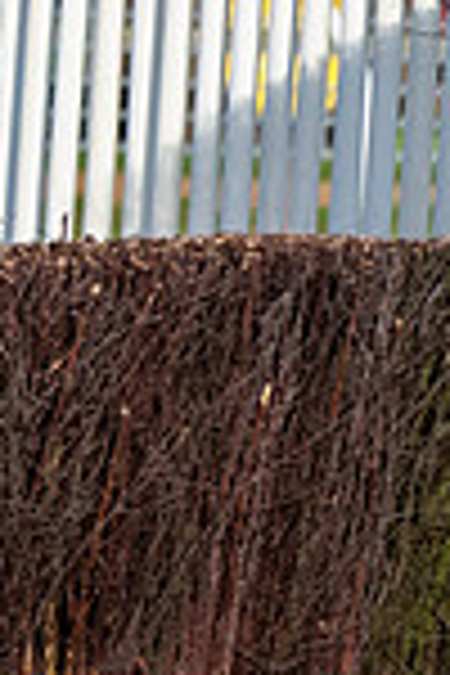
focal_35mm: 1395
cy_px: 165
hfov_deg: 1.0
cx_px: -731
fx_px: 26154
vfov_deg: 1.5
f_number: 6.3
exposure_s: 1/1600
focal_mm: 210
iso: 1250
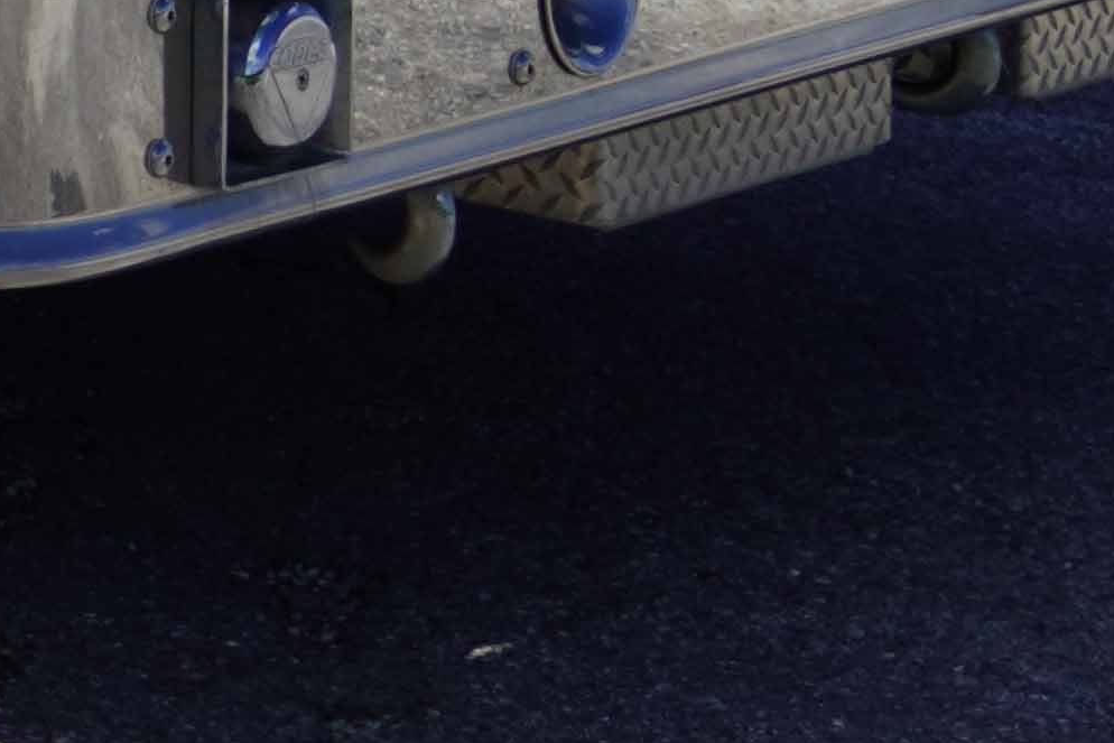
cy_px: -1244
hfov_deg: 9.9
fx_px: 5601
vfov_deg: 7.0
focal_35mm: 181
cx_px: -1580
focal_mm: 20
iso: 100
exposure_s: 1/250
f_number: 10
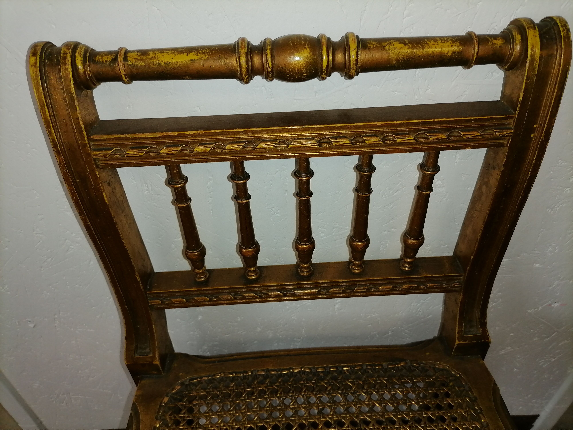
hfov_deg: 67.3
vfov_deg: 53.1
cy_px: 215
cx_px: 286
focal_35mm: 26
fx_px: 430
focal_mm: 5.4
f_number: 1.8
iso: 64
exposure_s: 1/100
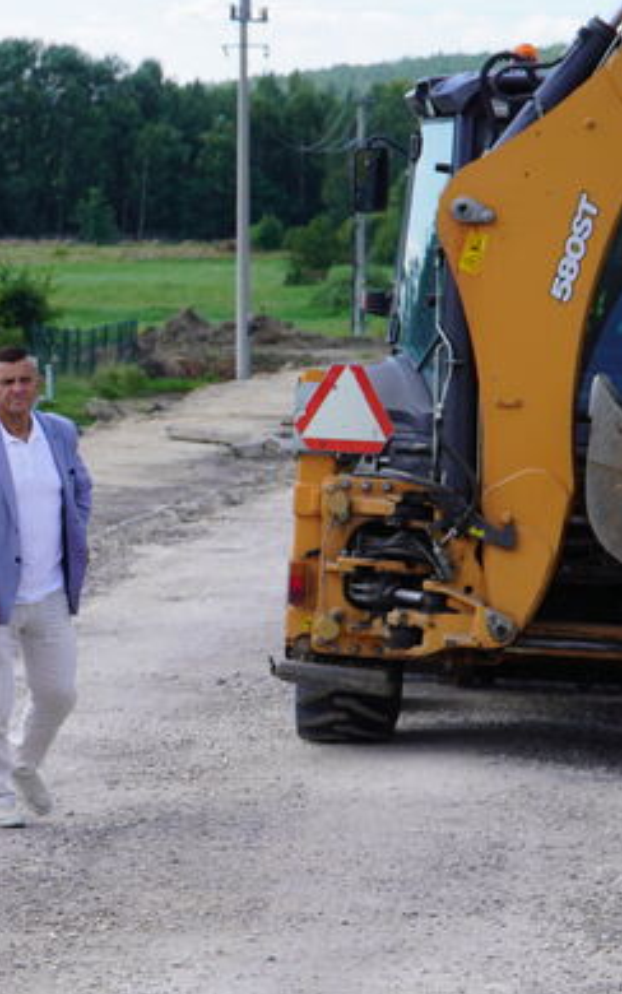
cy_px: 531
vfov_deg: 14.8
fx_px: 3823
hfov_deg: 9.2
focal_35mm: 141
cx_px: -107
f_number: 5
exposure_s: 1/400
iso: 100
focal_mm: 45
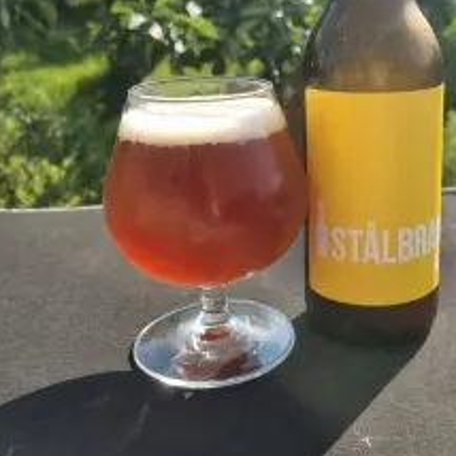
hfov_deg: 38.8
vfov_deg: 38.4
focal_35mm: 43
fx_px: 641
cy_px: 128
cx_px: 300
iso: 50
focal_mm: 5.4
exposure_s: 1/1712
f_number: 1.8
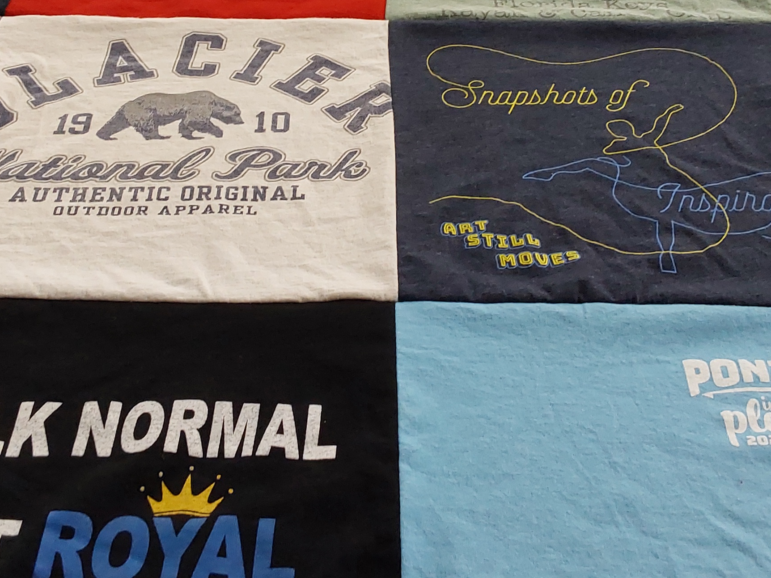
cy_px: 138
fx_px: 1180
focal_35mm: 53
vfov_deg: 27.1
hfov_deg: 36.1
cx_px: 346
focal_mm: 2.91
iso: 125
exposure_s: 1/60
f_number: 1.9
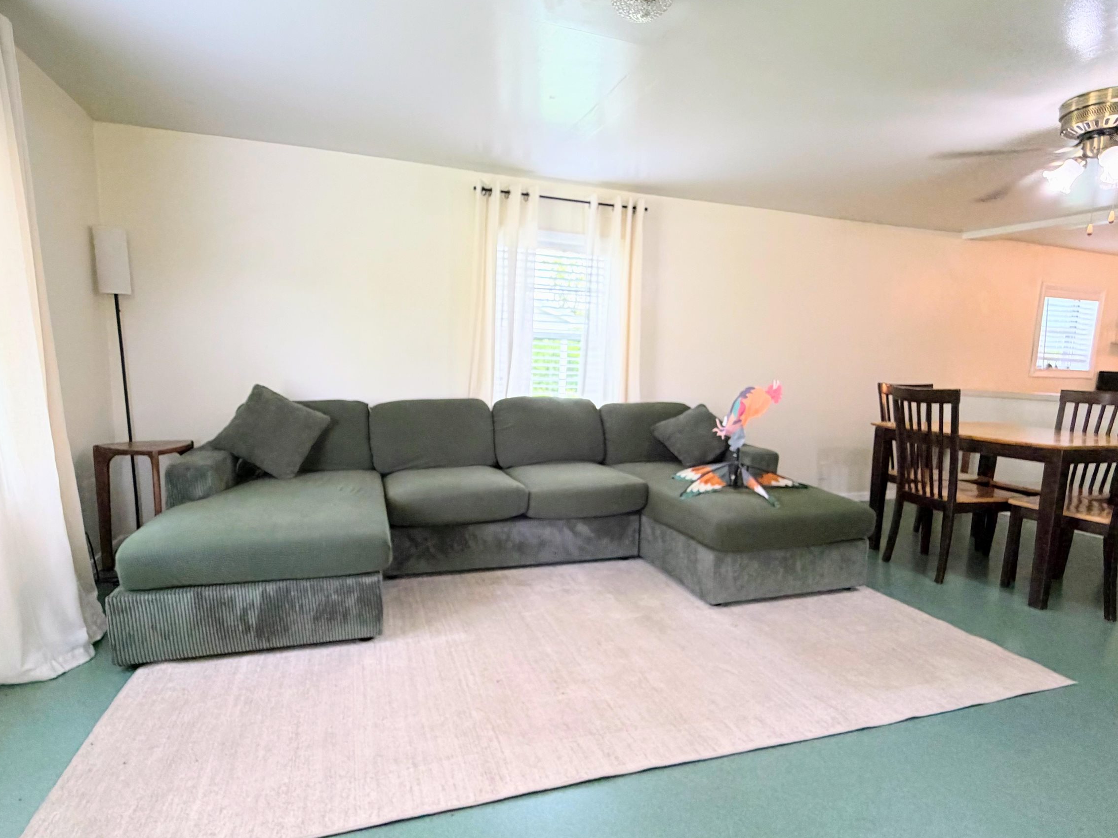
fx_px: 614
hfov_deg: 84.7
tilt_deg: -7.0
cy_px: 444
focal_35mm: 19
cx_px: 557
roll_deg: -1.4
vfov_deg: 68.6
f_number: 2.2
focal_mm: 2.22
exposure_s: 1/60
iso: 200
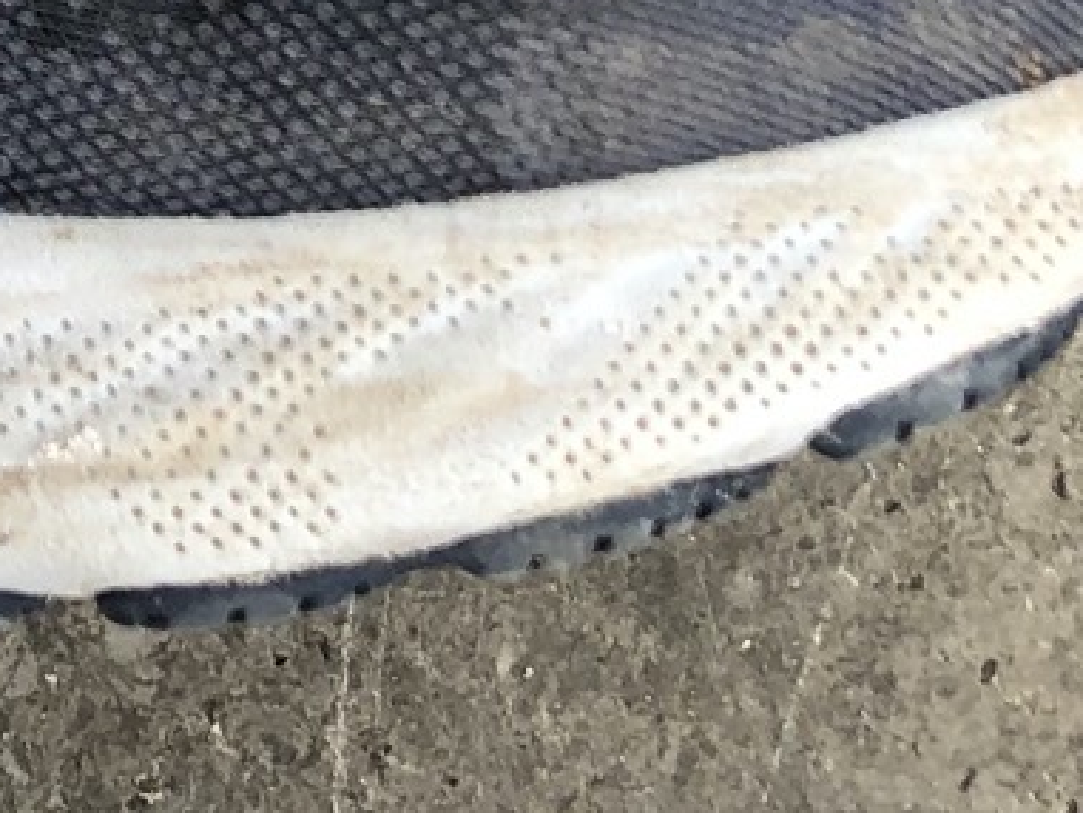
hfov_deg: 12.5
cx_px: -645
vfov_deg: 9.1
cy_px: -1117
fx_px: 4632
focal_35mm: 148
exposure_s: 1/120
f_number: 1.8
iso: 40
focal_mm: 3.99
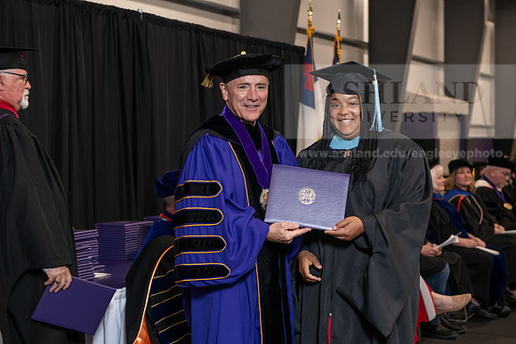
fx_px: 946
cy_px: 172
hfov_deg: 30.5
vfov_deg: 20.6
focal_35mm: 66
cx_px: 258
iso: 2000
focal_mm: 66
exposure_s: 1/125
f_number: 5
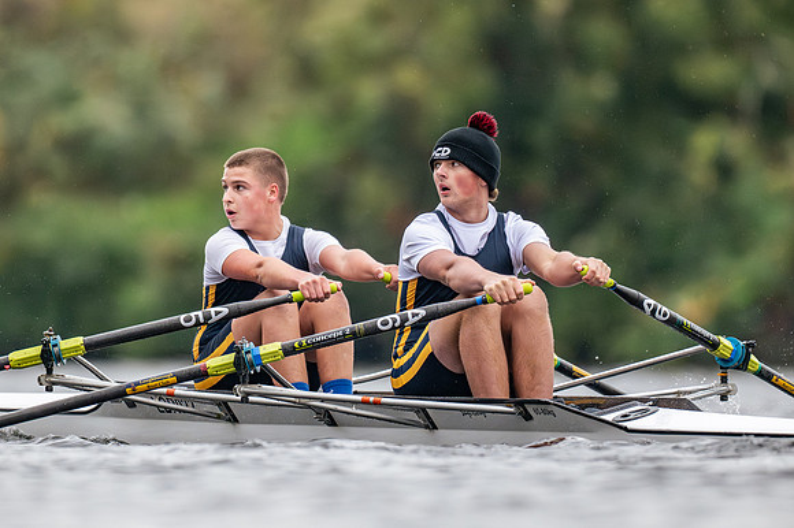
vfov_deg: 1.4
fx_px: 20958
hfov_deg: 2.2
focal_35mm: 951
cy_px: 249
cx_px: 419
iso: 4500
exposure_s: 1/2500
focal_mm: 600
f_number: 4
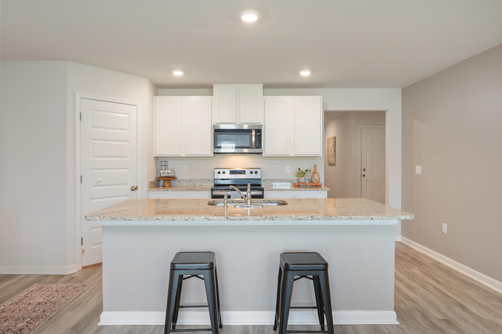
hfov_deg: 77.4
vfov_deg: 56.1
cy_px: 167
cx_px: 251
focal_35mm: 22
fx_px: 314
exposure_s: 1/25
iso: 640
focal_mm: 22.5
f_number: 8
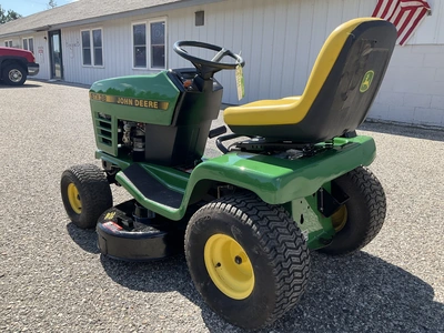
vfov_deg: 48.2
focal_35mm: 29
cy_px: 166
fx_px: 372
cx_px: 222
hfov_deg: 61.7
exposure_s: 1/944
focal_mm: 3
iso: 25
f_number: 1.8
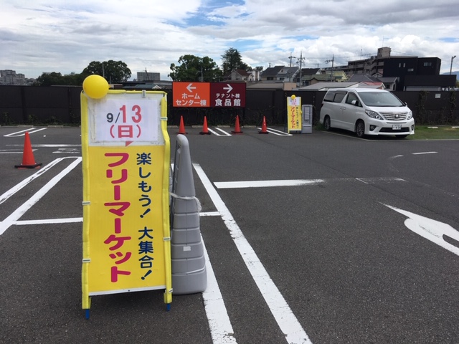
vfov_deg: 48.2
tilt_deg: -12.1
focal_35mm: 29
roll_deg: -0.9
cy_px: 172
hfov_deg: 61.7
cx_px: 230
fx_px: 385
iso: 25
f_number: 2.2
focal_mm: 4.15
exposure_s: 1/1876
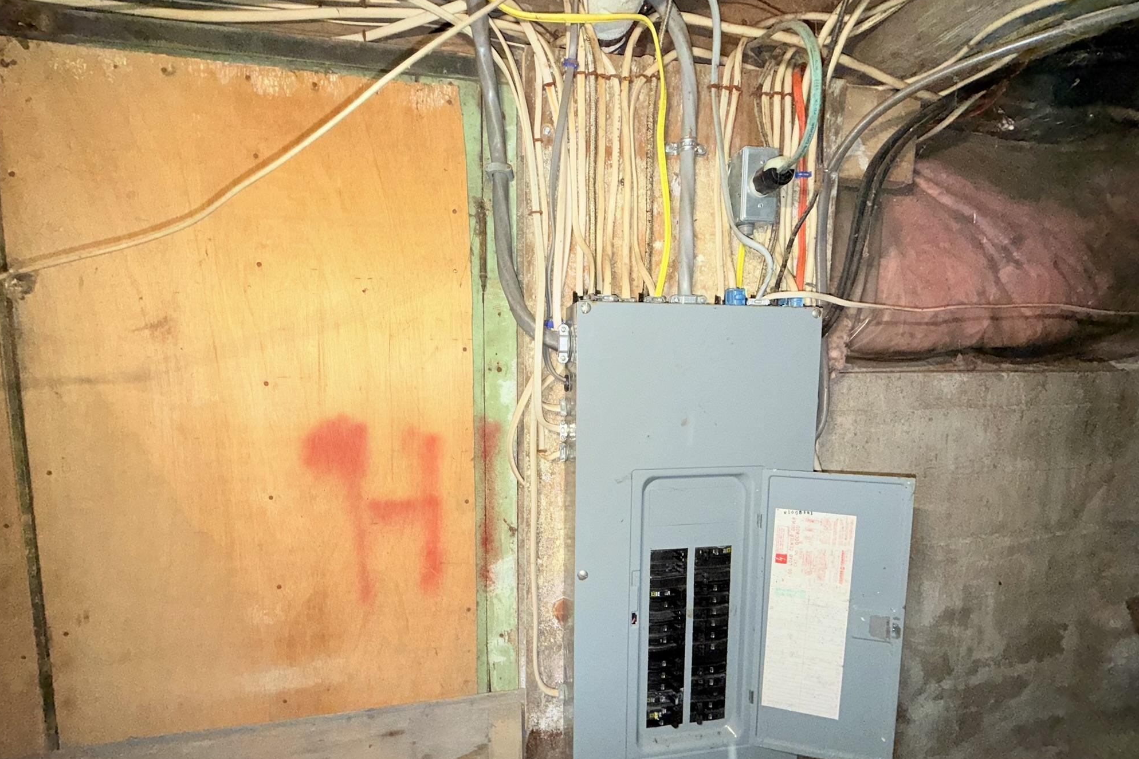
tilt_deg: -6.7
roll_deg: -0.3
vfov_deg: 77.3
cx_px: 571
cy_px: 399
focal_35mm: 15
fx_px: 475
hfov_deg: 100.4
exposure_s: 1/76
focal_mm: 2.22
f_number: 2.2
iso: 125
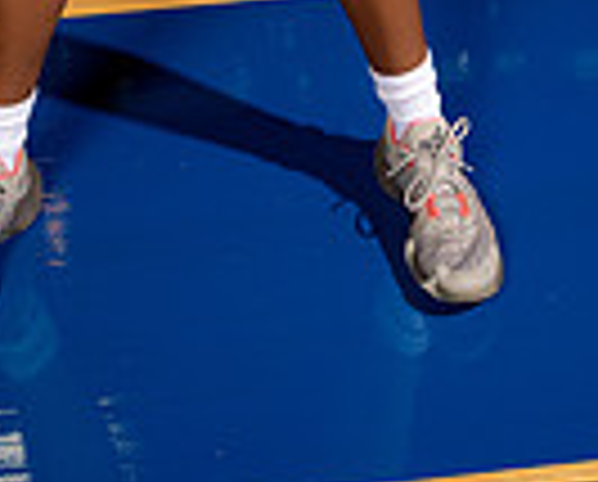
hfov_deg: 24.5
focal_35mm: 76
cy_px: -509
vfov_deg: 15.6
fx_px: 1348
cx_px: 99
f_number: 7.1
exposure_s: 1/125
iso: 250
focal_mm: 24
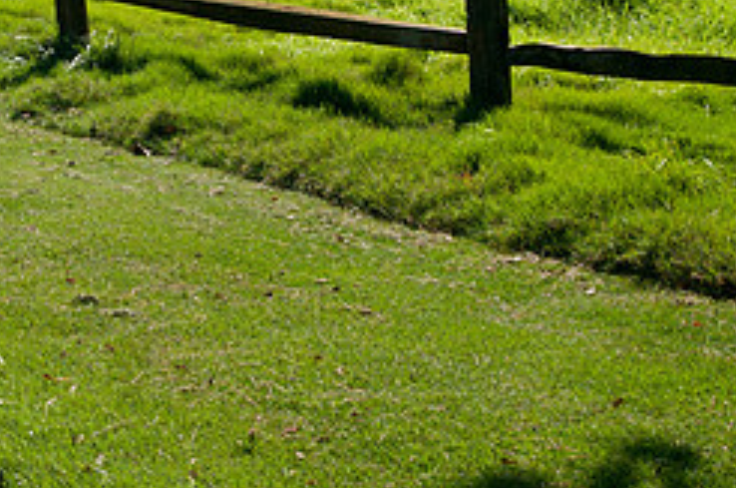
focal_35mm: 92
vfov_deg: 14.6
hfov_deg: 22.0
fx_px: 1877
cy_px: 46
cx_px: 215
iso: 200
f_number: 7.1
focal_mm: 26
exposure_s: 1/200
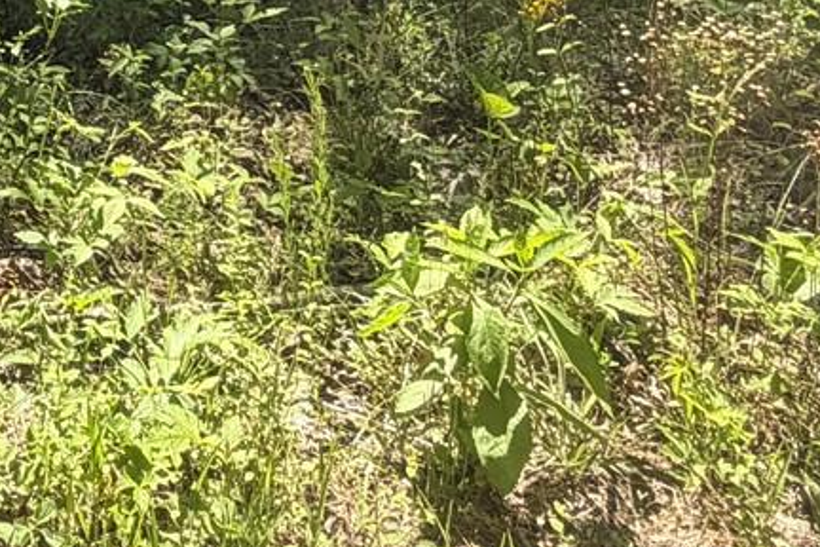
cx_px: -44
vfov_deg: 17.0
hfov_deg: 27.2
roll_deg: -3.0
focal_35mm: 69
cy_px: -367
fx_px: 1572
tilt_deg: -5.2
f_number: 2.2
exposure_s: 1/502
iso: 50
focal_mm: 2.22
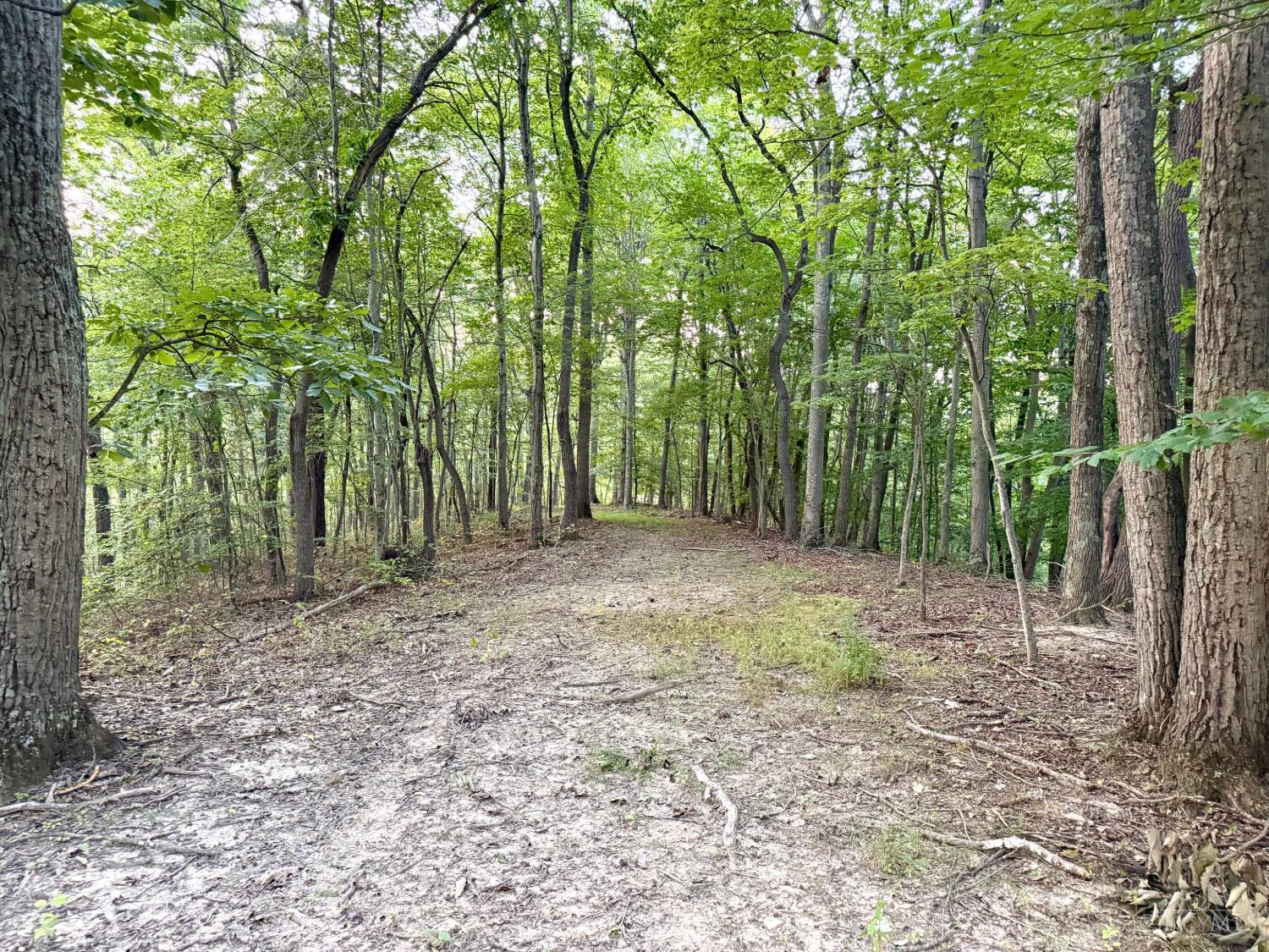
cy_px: 476
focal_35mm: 24
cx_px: 634
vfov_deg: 56.8
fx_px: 880
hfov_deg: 71.6
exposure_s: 1/45
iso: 800
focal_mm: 6.76
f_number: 1.78
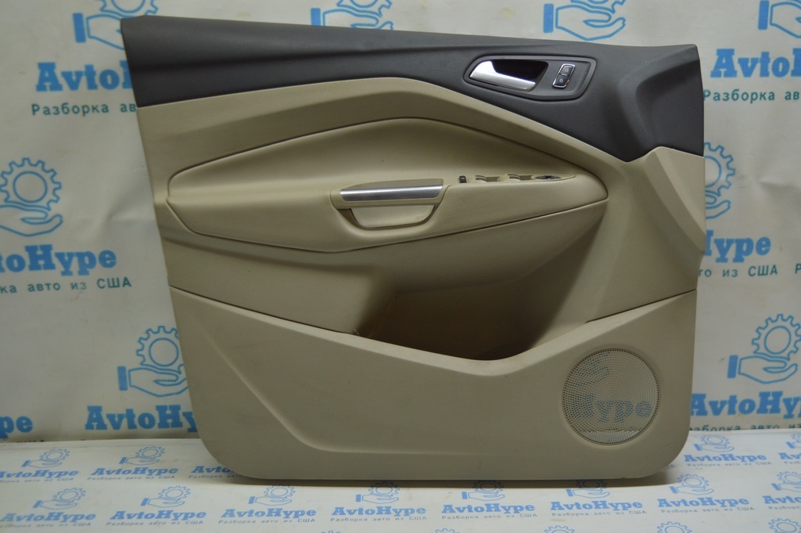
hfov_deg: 53.2
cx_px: 400
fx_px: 800
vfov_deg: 36.8
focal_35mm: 36
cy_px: 266
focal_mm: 24
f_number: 4
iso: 400
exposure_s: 1/80
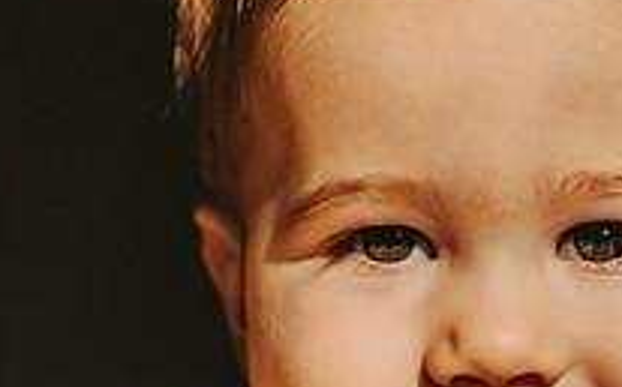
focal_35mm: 224
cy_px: 296
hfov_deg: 9.4
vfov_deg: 5.8
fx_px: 3794
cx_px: 460
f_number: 2.8
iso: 1250
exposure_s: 1/4000
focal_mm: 72
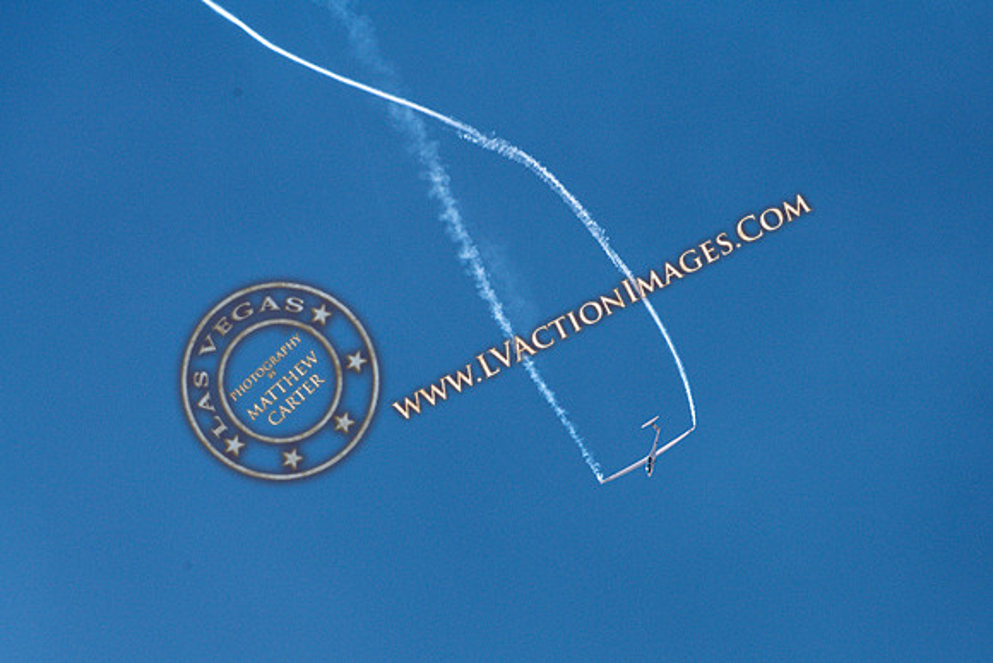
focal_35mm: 563
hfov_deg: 3.7
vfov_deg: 2.4
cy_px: 467
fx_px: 15533
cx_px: 646
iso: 160
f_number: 10
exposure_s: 1/640
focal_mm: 400
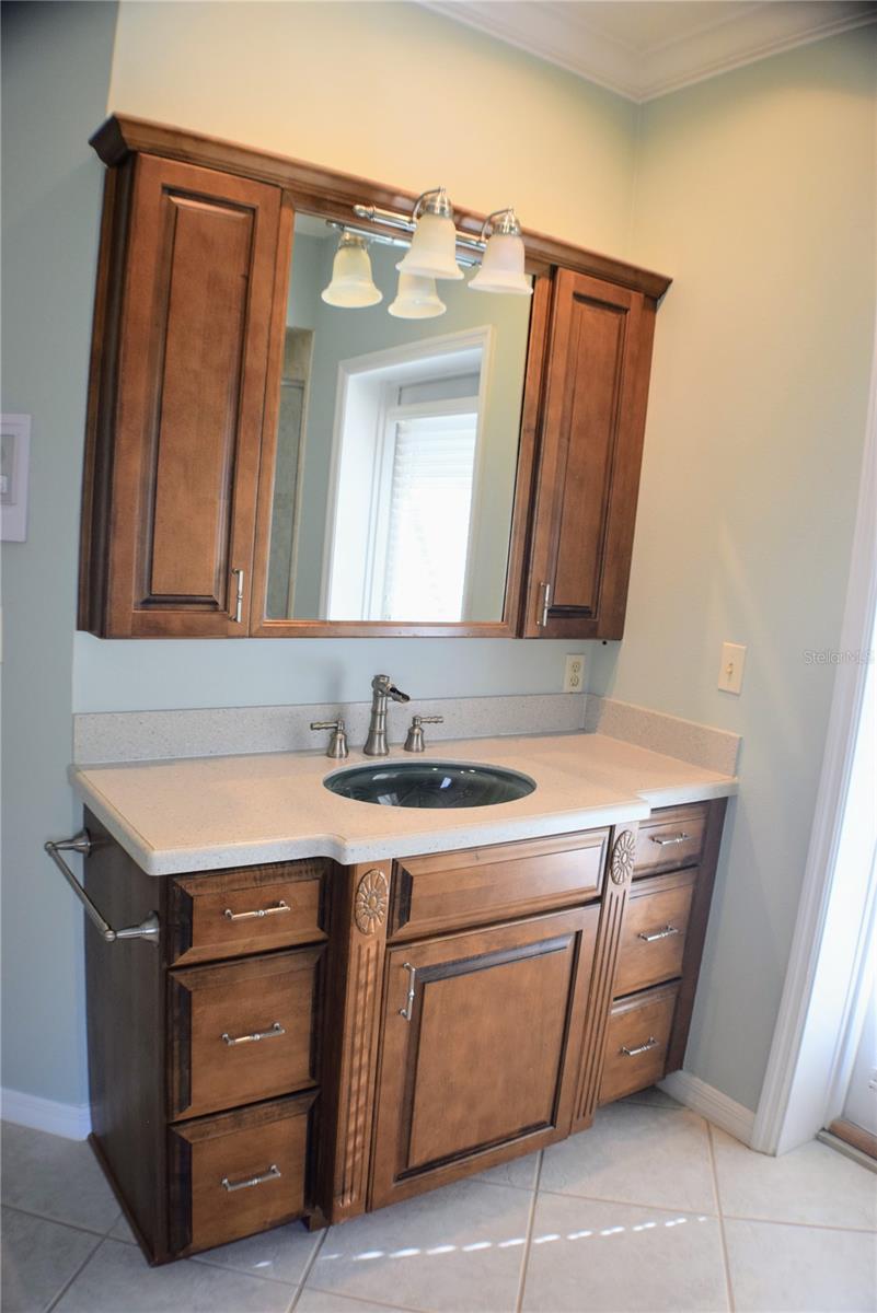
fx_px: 1205
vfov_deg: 57.2
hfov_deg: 40.0
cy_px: 656
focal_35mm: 33
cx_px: 438
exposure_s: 1/60
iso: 560
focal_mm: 22
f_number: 4
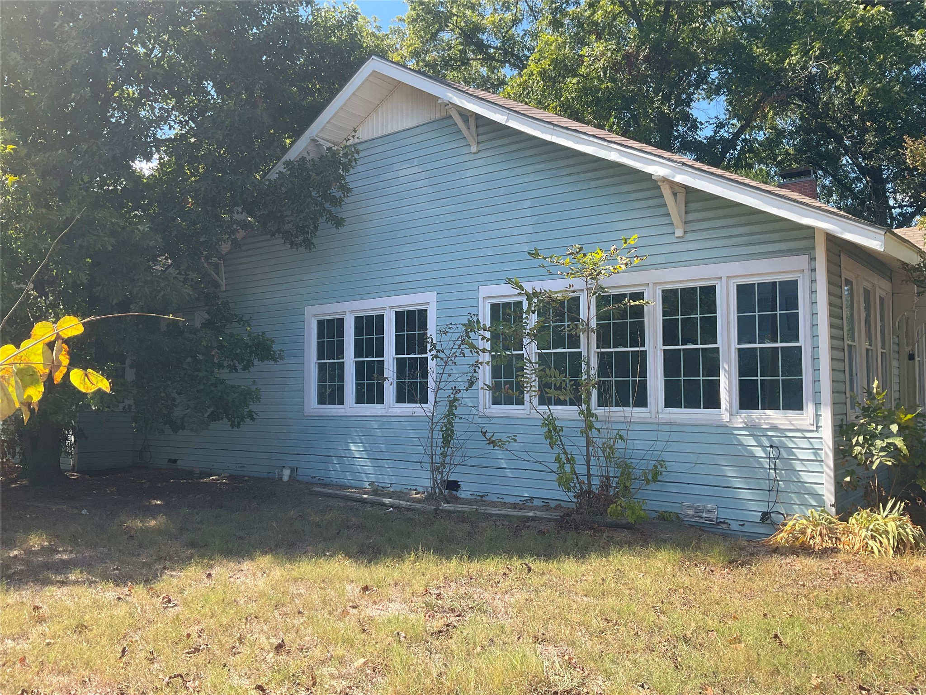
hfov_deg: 61.7
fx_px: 776
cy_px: 348
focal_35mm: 29
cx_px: 463
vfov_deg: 48.2
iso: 25
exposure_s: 1/627
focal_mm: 3
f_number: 1.8
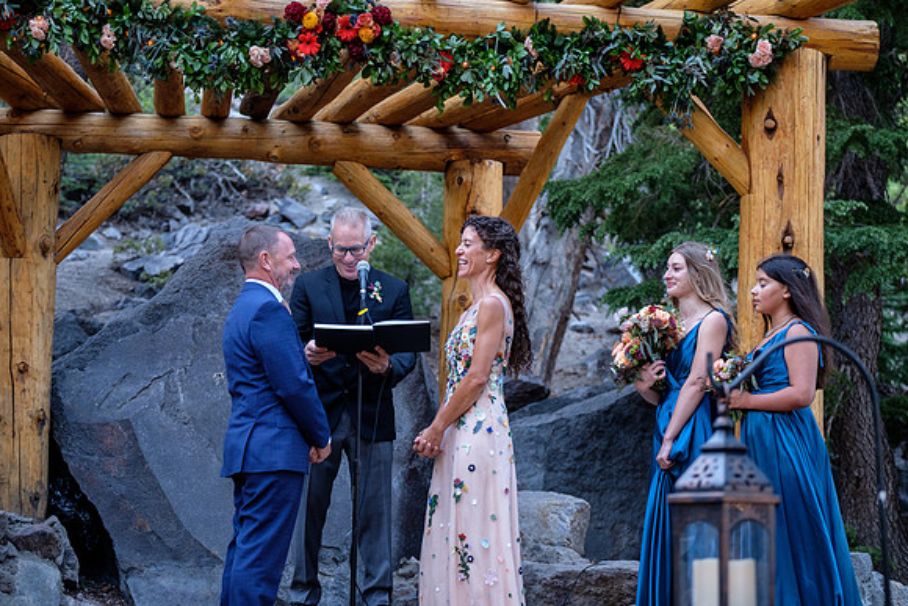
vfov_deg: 16.3
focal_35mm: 84
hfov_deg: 24.2
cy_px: 303
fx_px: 2119
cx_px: 454
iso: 640
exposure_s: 1/80
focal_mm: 56.3
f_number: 2.8
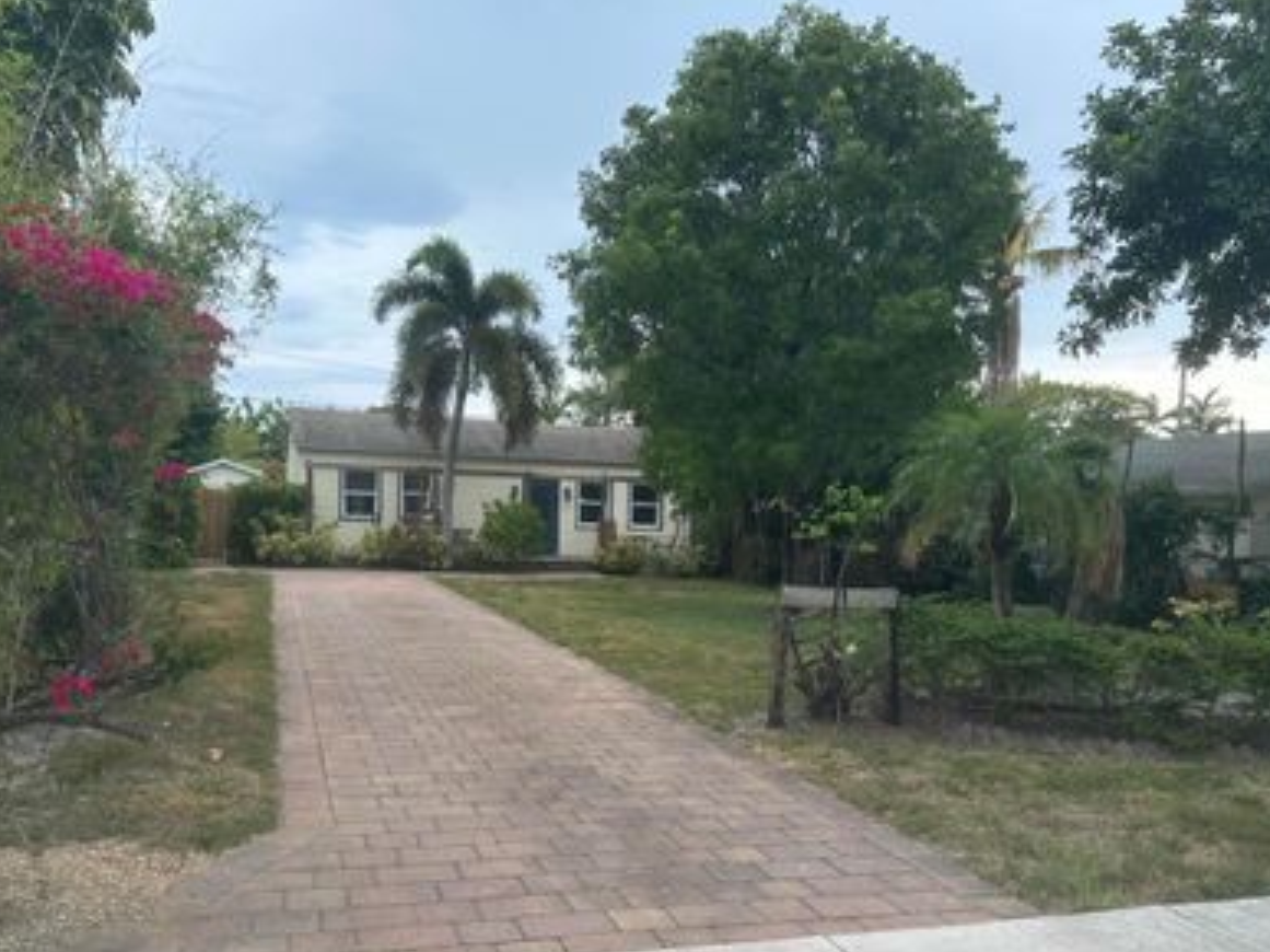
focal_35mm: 31
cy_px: 602
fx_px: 1137
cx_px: 607
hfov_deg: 58.3
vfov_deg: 45.0
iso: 64
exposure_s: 1/215
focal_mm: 6.86
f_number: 1.78
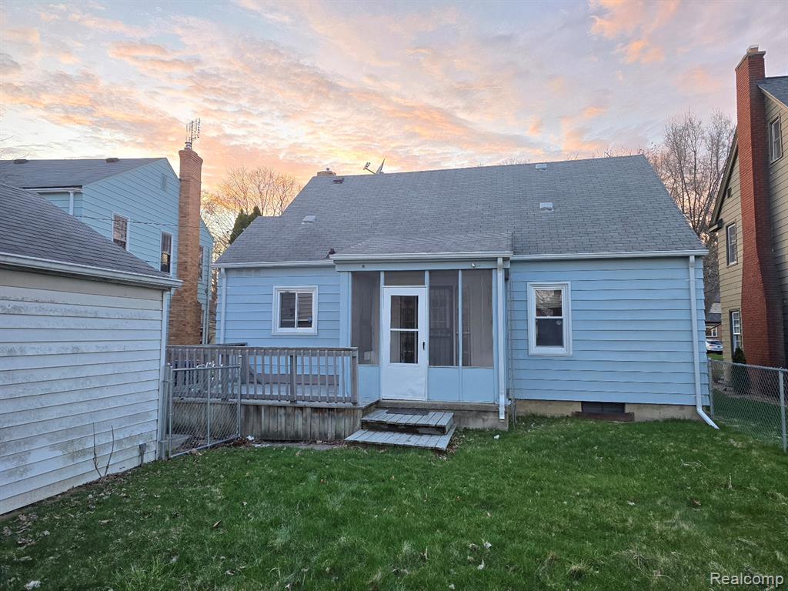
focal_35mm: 23
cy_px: 296
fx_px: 524
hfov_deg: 73.9
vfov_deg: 58.9
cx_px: 394
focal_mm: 6.3
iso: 200
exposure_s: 1/120
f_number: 1.7
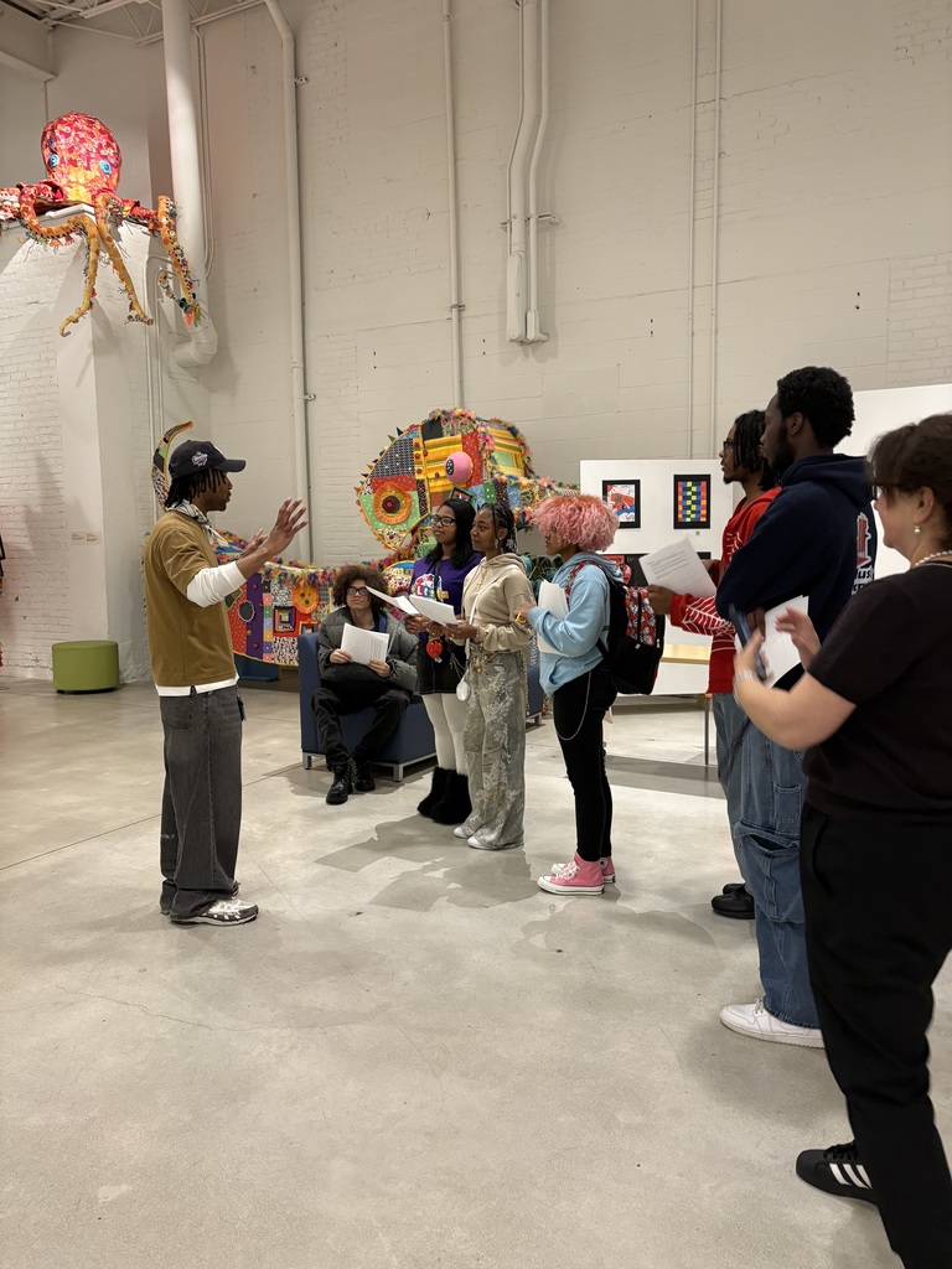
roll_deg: -0.3
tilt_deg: -5.0
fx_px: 953
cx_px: 476
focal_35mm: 26
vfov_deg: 67.3
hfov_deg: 53.1
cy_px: 634
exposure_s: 1/60
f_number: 1.6
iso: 250
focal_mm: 5.96
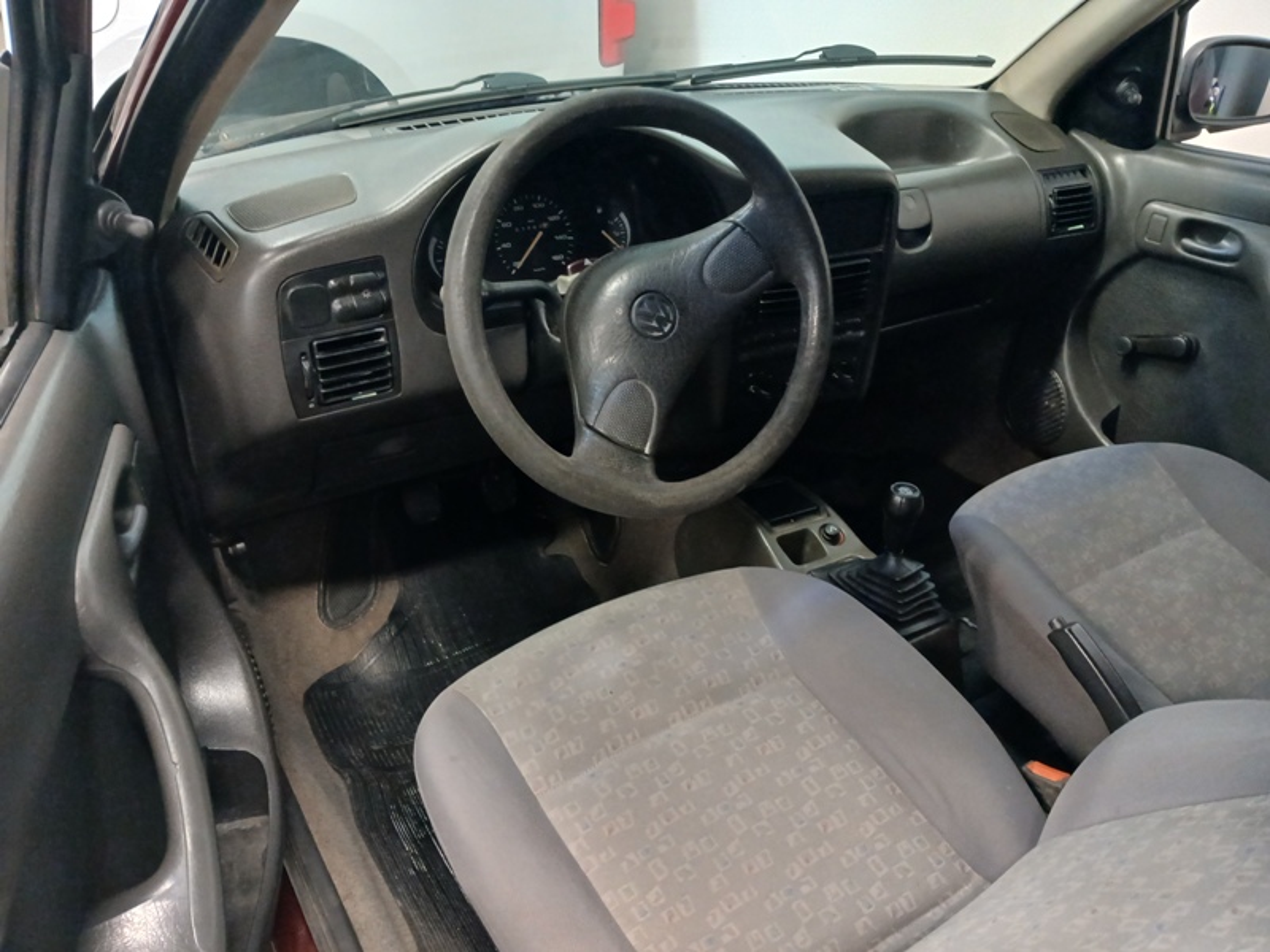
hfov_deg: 67.3
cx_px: 635
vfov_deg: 53.1
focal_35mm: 26
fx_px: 954
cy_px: 476
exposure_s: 1/20
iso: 500
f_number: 1.8
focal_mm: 3.98
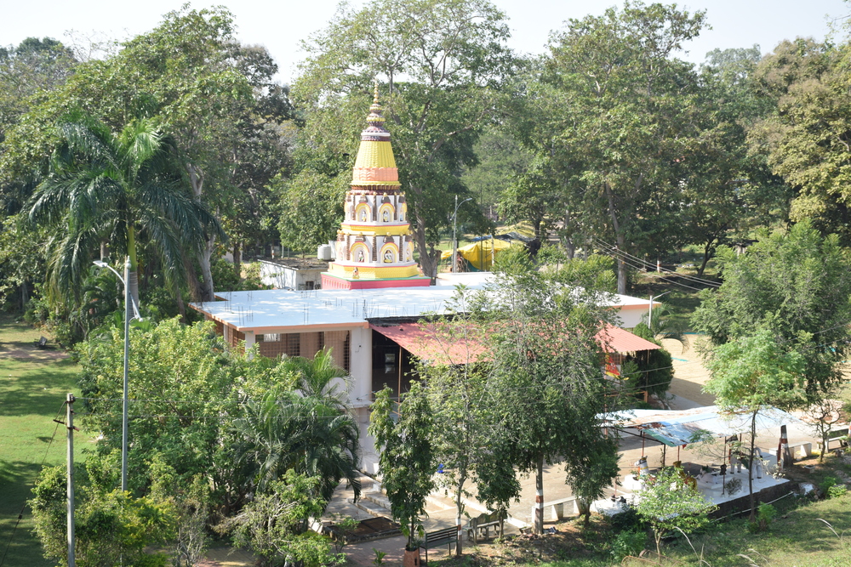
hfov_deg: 38.9
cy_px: 284
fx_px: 1206
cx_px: 426
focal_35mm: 51
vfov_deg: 26.5
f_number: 8
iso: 220
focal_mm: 34
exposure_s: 1/250
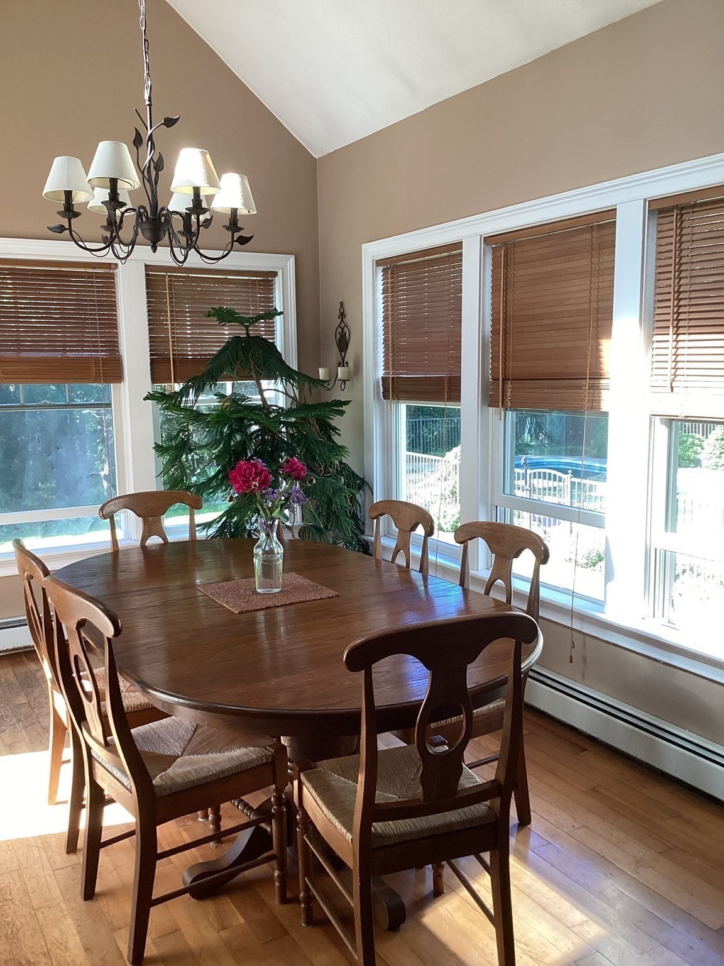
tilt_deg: -8.8
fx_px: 864
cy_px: 483
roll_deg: +0.1
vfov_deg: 58.4
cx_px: 362
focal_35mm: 31
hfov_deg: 45.4
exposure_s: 1/120
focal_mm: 3.3
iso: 100
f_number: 2.4
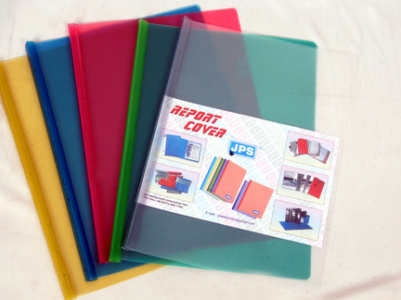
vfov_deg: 29.1
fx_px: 579
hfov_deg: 38.1
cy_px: 152
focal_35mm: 50
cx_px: 170
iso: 400
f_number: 16
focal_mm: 30
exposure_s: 1/125
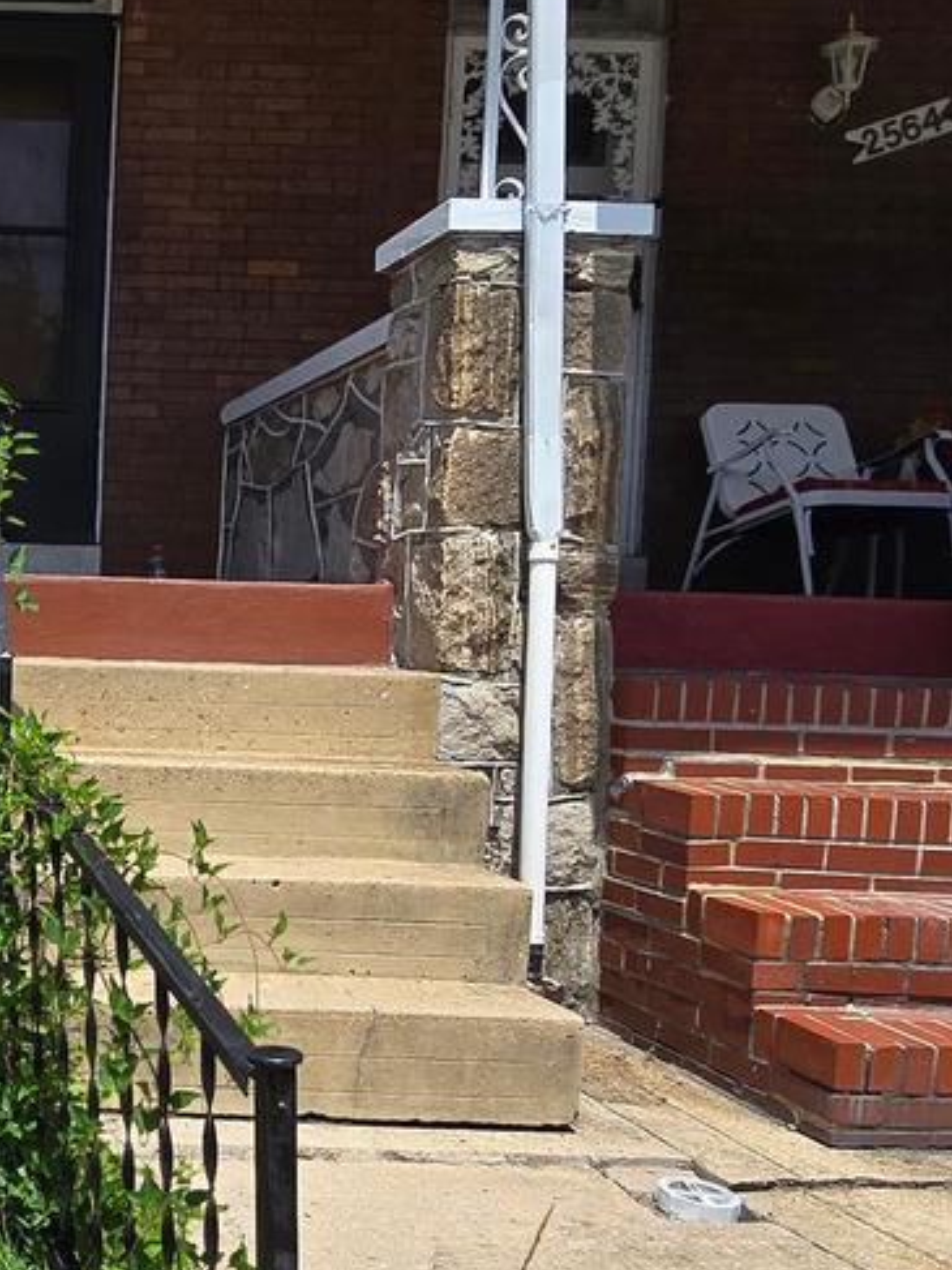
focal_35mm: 41
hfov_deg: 29.2
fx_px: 1504
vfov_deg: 45.7
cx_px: -253
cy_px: 709
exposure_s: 1/2551
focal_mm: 2.2
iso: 50
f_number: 2.2
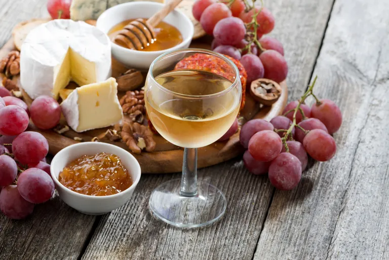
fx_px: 1135
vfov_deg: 13.1
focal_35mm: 105
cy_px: 130
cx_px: 194
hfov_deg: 19.4
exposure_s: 1/125
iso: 100
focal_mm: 105
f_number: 13
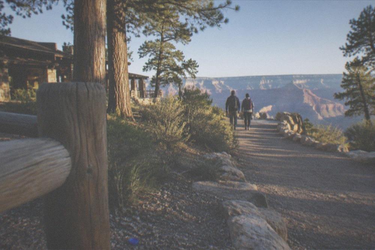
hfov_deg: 48.5
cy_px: 125
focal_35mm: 40
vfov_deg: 33.4
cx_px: 188
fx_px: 417
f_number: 6.3
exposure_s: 1/800
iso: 400
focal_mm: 40
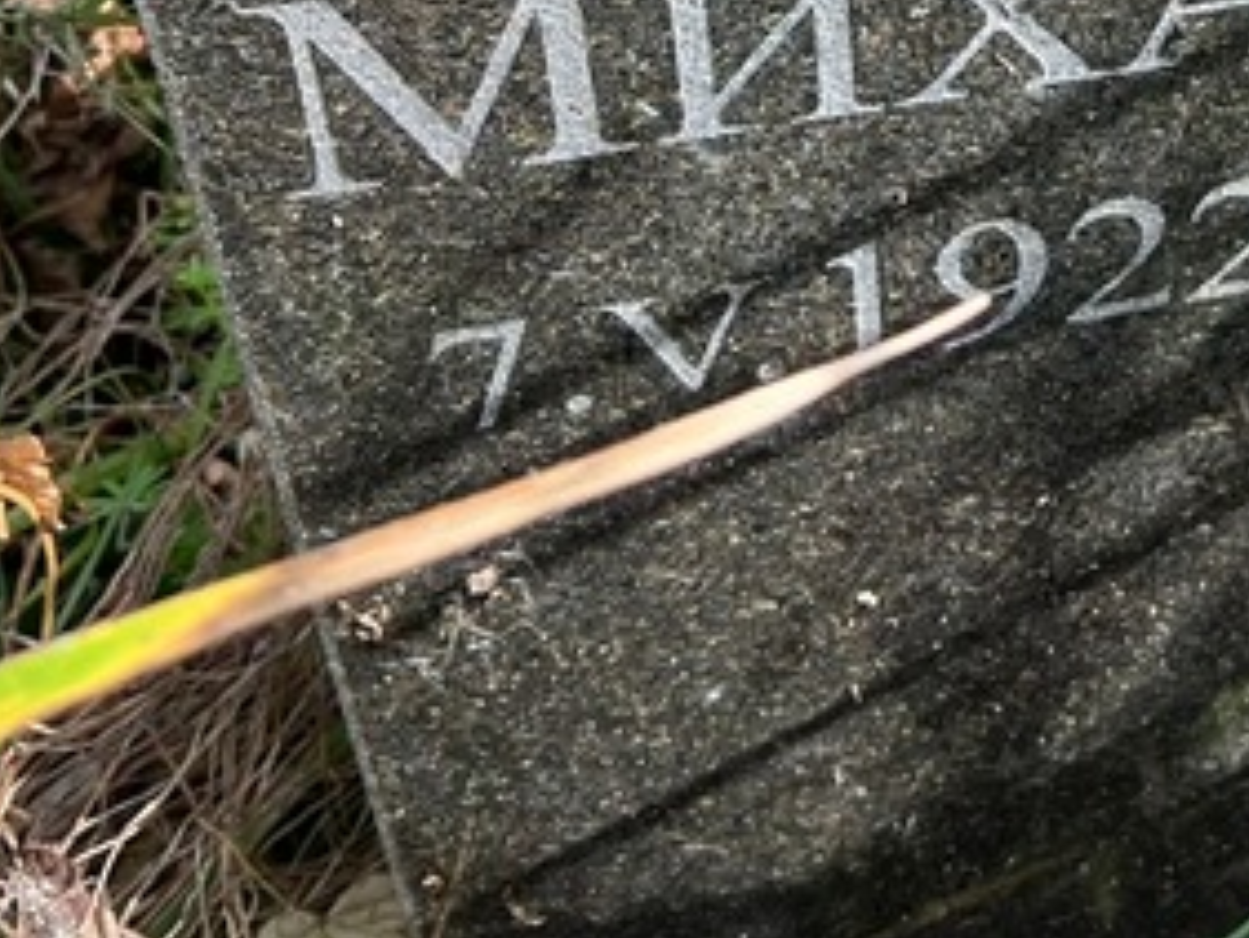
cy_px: -342
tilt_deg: -38.9
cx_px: 1369
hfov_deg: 24.6
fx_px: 2671
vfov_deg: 18.3
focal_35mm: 74
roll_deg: -1.8
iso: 50
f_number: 1.5
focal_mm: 5.7
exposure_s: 1/526
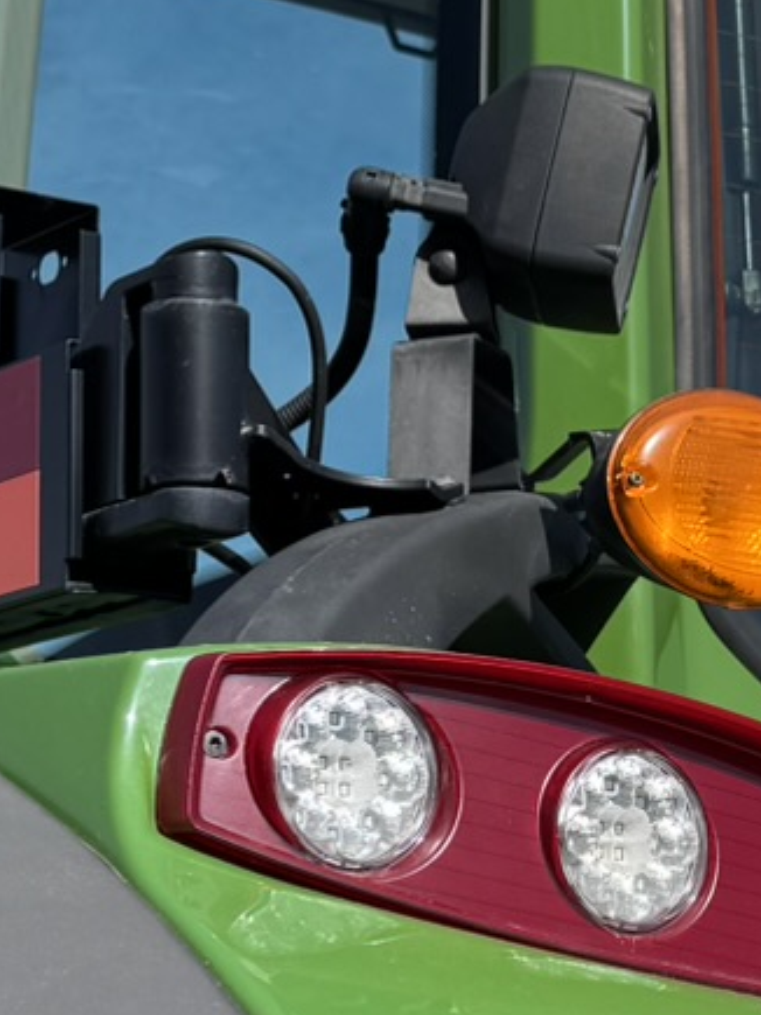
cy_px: 649
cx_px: 735
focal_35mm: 113
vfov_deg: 17.4
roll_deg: +0.7
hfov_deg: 13.0
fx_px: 3314
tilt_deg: +9.0
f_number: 1.78
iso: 80
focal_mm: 6.76
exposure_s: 1/4049
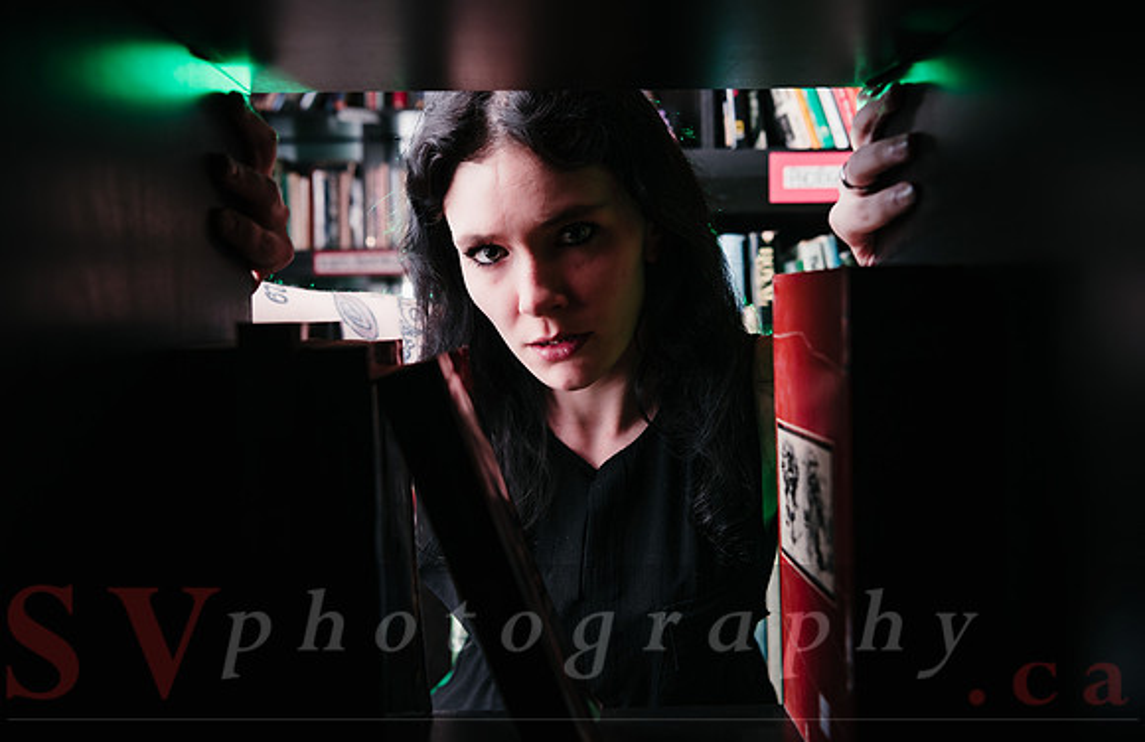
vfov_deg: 33.9
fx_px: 1219
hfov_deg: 50.3
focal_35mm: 39
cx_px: 572
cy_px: 365
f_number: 4.5
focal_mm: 38
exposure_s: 1/80
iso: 64
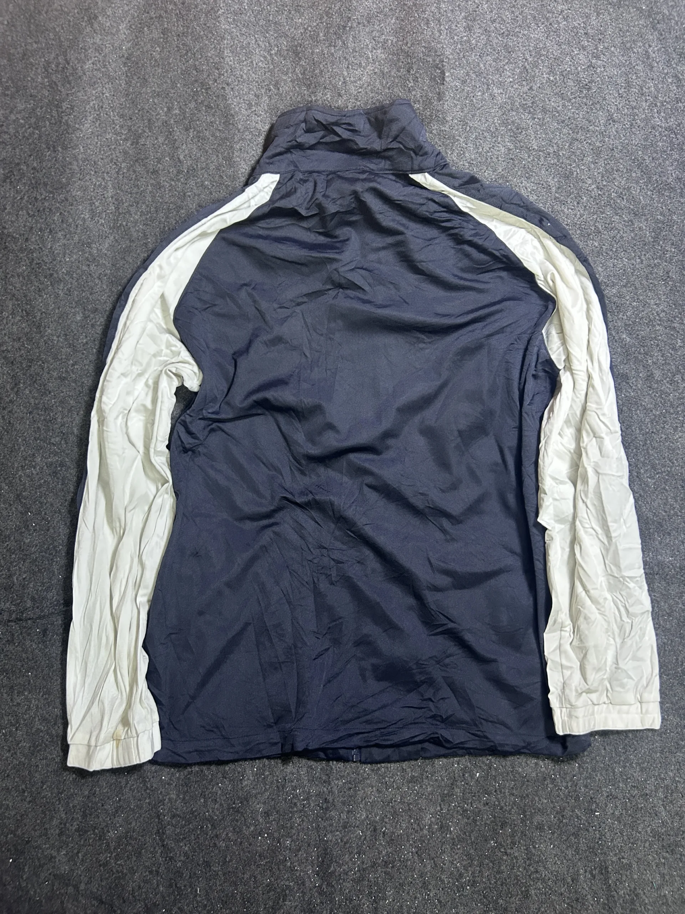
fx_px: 686
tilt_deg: -66.9
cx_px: 342
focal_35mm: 26
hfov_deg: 53.1
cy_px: 457
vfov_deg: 67.3
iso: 320
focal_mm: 5.7
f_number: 1.5
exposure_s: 1/50
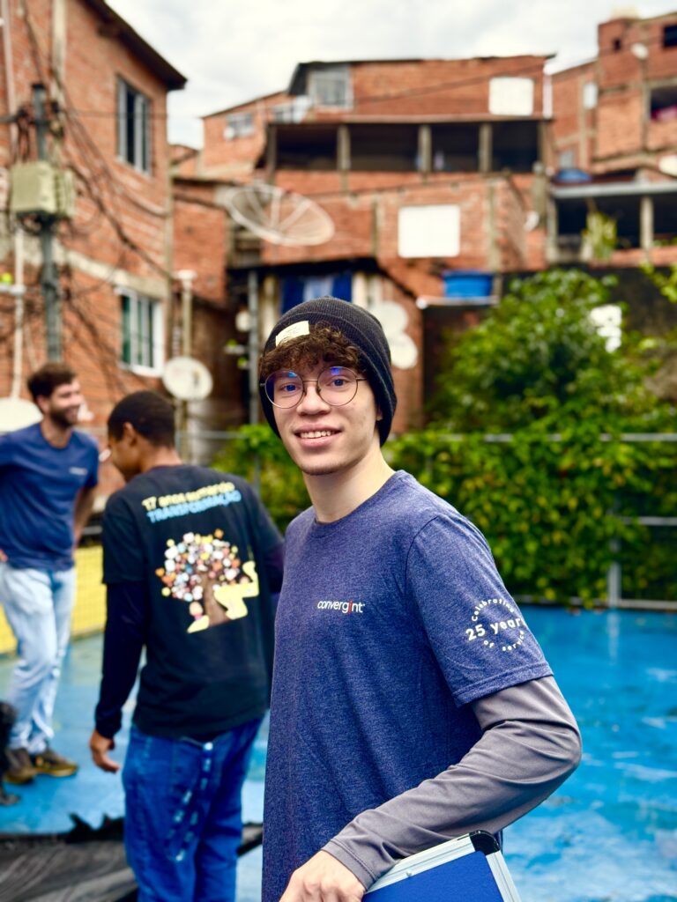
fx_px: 1252
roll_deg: -0.1
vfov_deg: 39.7
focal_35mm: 48
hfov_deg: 30.3
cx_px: 338
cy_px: 451
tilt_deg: -0.1
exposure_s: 1/368
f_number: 1.78
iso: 64
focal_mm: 6.76
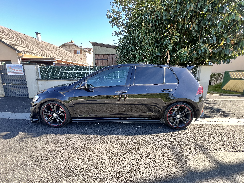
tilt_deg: -10.7
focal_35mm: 13
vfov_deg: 89.9
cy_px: 92
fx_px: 92
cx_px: 122
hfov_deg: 106.2
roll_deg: -0.2
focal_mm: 1.57
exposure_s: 1/99
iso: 40
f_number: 1.8
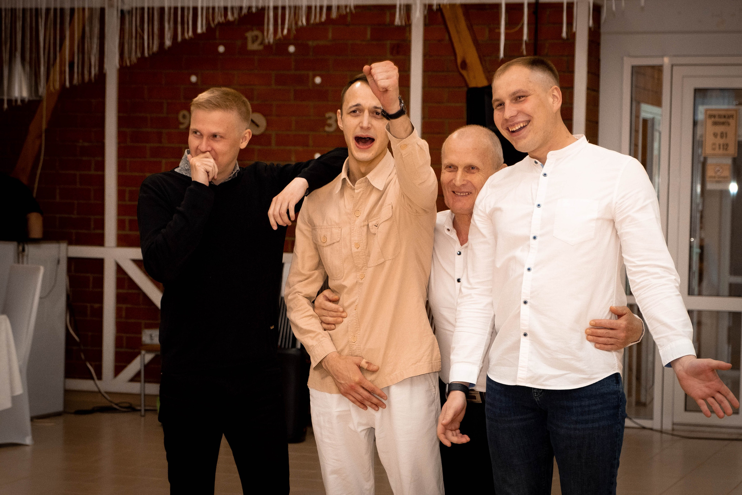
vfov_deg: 14.4
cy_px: 280
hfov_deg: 21.4
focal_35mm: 95
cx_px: 339
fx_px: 1960
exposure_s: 1/160
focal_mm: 55
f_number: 4.5
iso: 1600
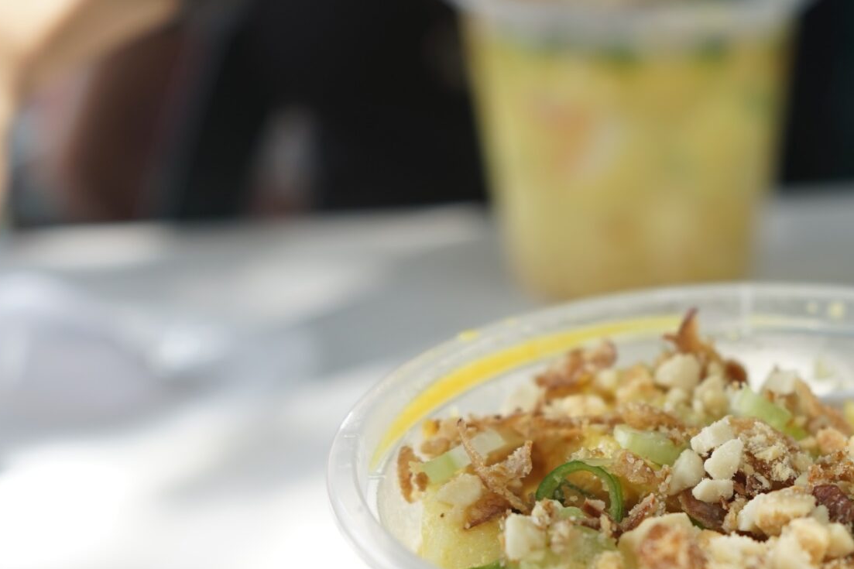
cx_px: 781
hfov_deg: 29.6
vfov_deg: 20.4
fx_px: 1542
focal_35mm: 65
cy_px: 530
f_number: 3.5
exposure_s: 1/125
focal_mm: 28
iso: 100
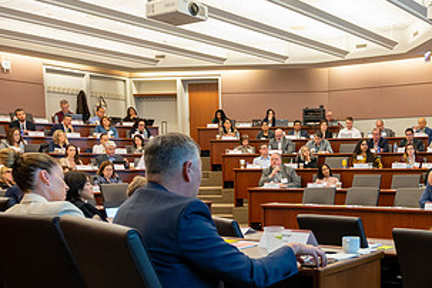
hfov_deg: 40.9
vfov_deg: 28.6
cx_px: 346
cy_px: 231
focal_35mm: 46
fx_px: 552
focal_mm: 24
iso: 1250
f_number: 4
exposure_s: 1/80
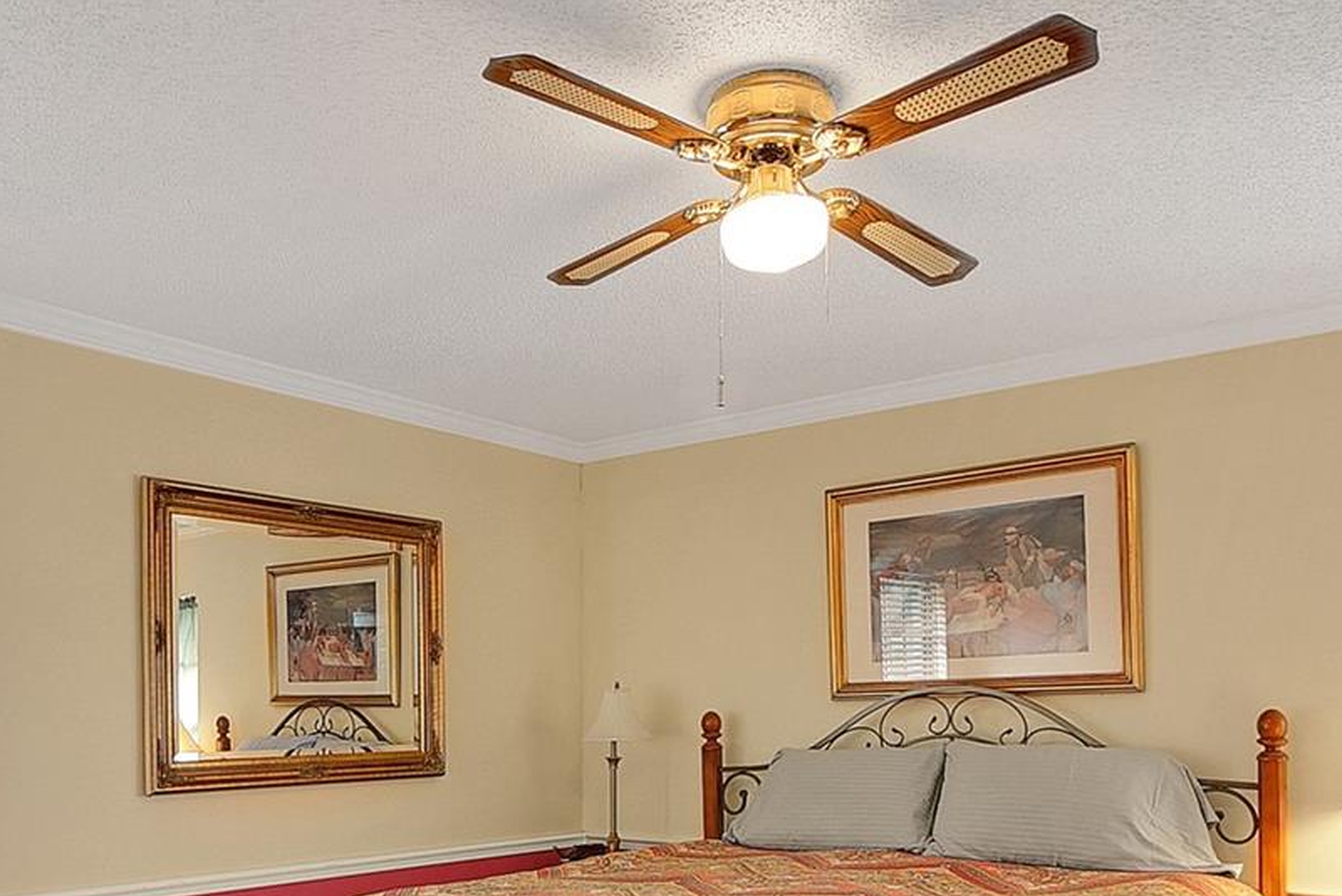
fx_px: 1119
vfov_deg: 41.5
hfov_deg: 61.9
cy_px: 732
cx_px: 639
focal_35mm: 30
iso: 200
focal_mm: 10
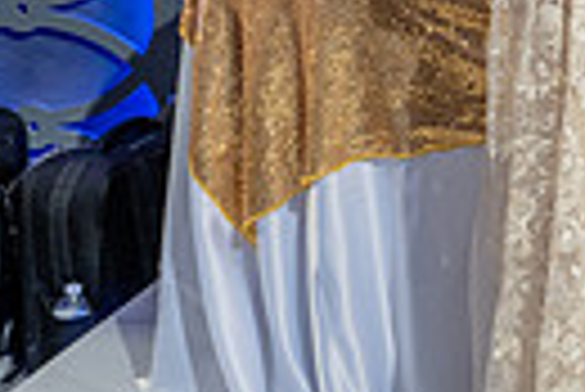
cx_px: 1047
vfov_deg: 11.2
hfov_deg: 15.1
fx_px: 1920
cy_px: -202
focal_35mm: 118
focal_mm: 24
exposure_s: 1/160
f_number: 8
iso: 1000
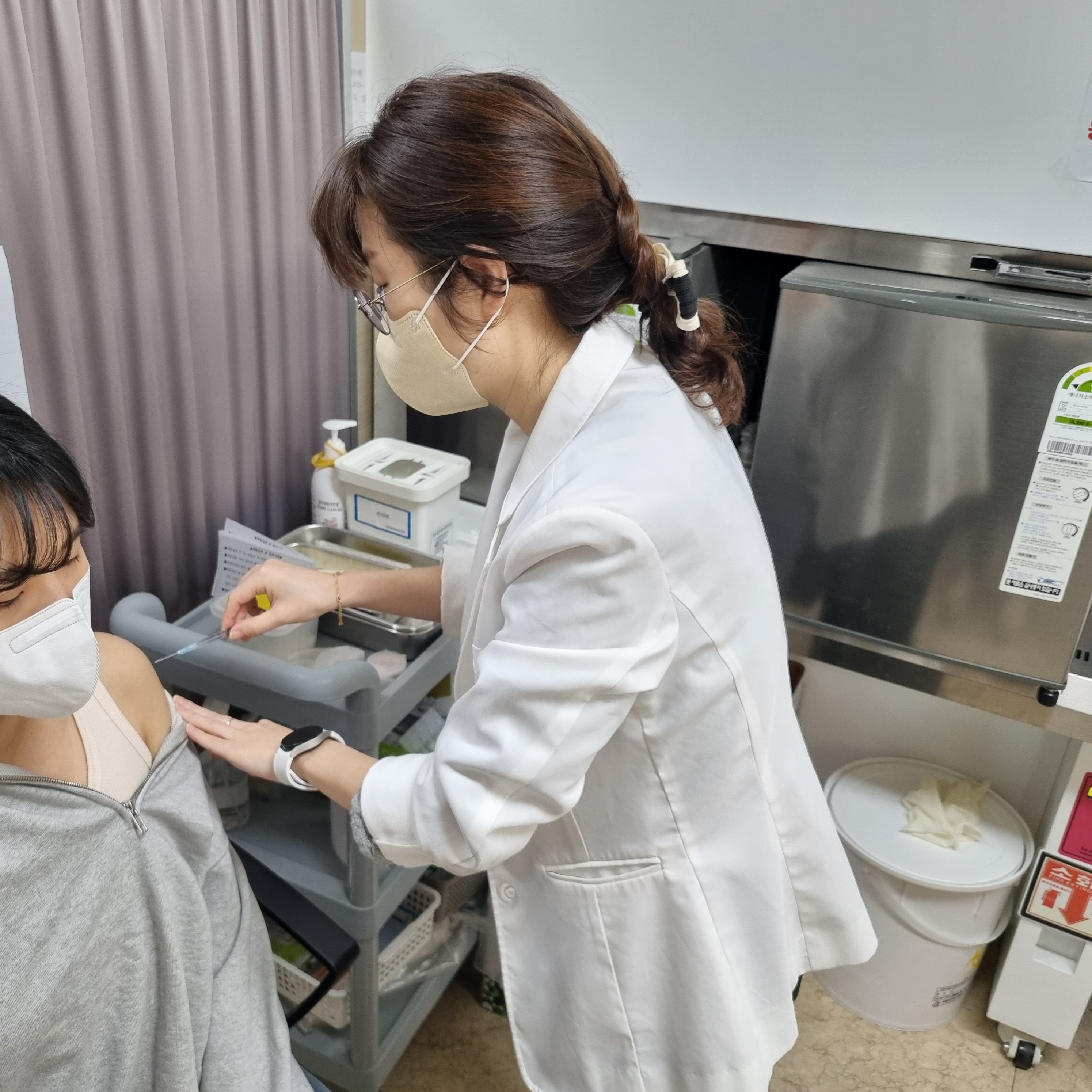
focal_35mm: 31
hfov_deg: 52.2
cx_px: 440
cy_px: 548
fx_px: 1106
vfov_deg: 52.5
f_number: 1.8
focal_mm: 5.4
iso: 200
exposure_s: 1/120
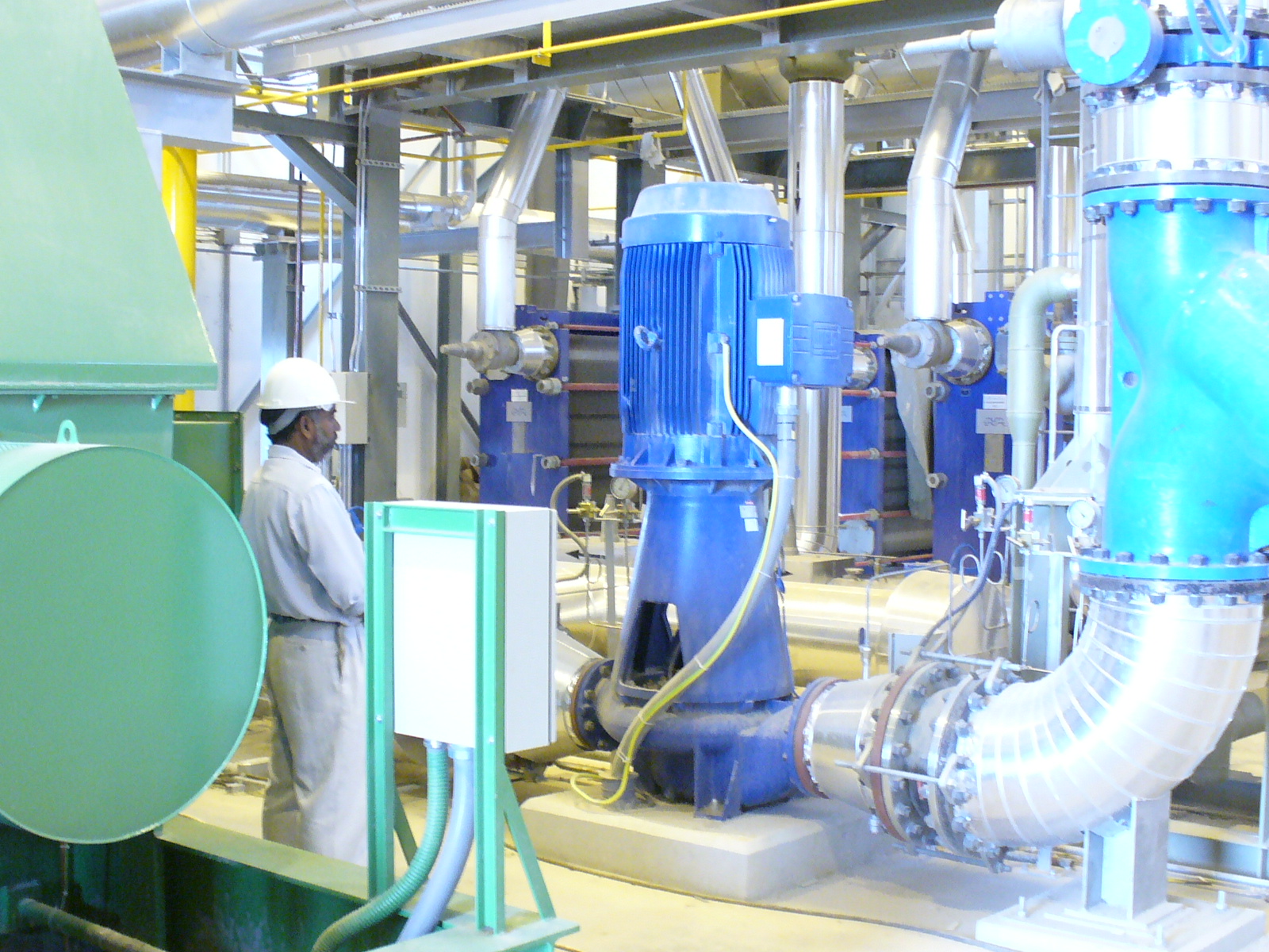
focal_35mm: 46
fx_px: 1686
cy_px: 476
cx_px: 634
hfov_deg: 41.2
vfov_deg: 31.5
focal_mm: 6.1
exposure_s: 1/15
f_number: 2.8
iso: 200
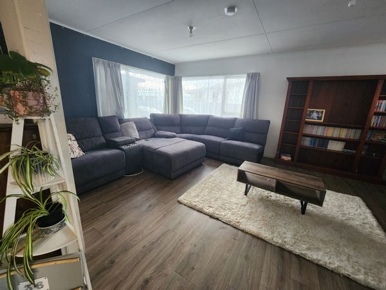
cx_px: 193
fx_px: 145
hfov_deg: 106.2
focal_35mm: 13
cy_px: 145
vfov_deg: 89.9
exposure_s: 1/60
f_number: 2.2
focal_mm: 2.2
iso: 400
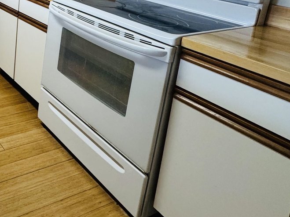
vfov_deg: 36.0
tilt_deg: -10.4
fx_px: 285
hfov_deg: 41.7
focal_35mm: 34
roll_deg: -3.7
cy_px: -18
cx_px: -35
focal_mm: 2.22
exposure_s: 1/120
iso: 250
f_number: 2.2
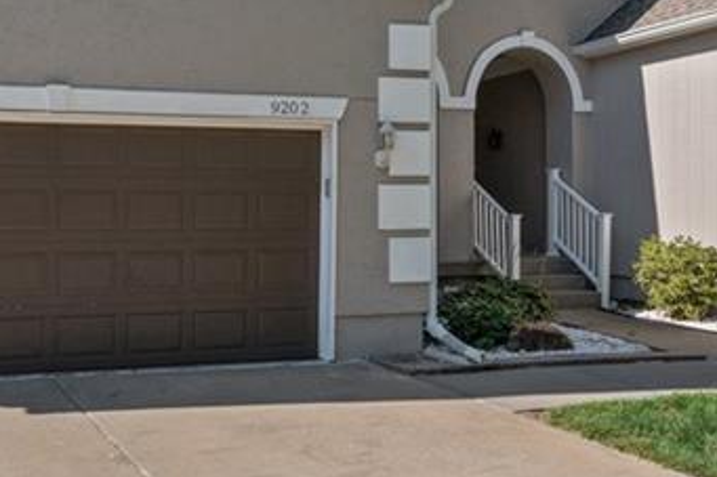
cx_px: 214
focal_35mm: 42
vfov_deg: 31.8
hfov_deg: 45.4
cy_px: 205
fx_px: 836
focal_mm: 14
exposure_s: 1/500
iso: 400
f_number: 11
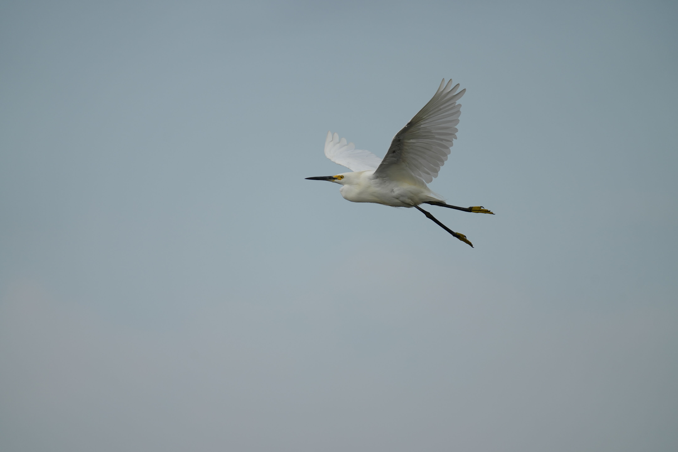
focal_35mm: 600
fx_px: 11299
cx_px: 339
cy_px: 226
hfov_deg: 3.4
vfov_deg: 2.3
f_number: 5.6
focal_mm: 600
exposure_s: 1/2500
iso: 320
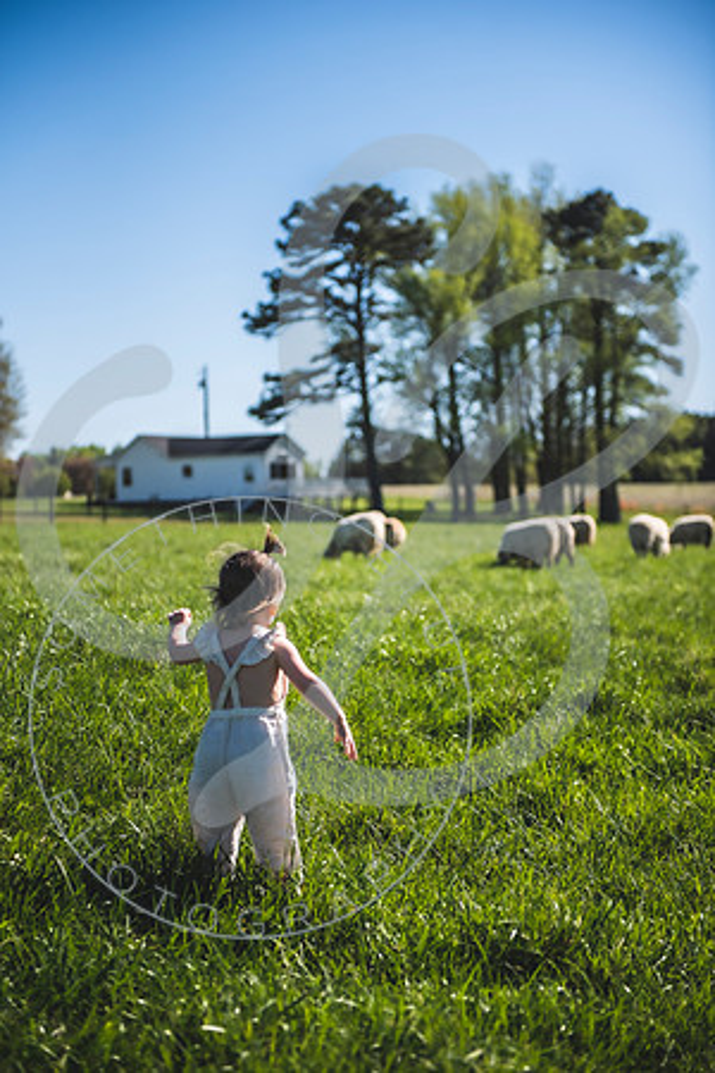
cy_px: 536
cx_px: 358
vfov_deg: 28.8
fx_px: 2085
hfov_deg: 19.5
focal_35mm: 70
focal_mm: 70
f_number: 2.8
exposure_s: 1/2500
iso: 100
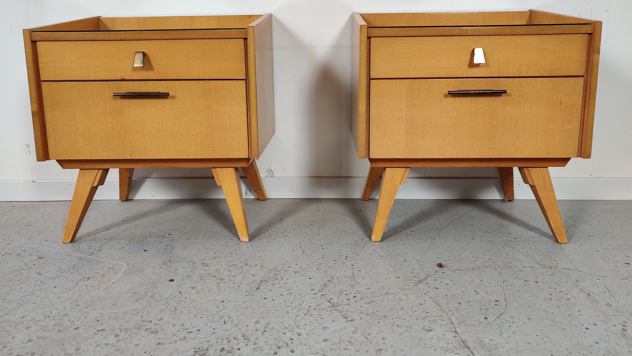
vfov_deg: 38.6
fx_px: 503
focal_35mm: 30
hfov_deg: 64.3
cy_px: 127
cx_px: 312
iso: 200
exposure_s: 1/100
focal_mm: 4.75
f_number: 1.65
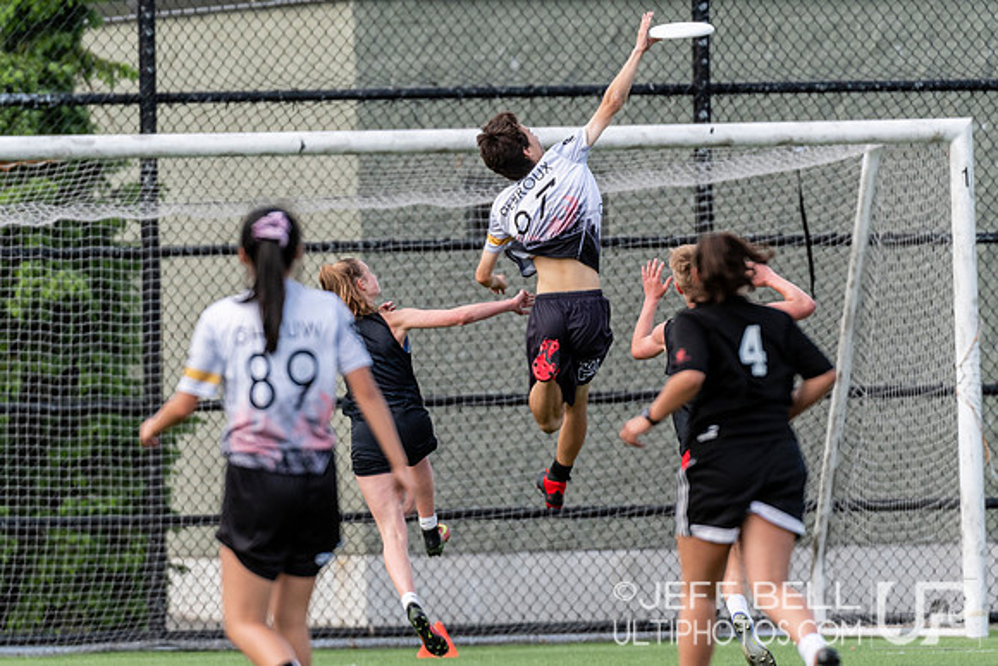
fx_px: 22354
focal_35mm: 806
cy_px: 361
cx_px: 583
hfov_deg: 2.6
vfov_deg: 1.7
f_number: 4
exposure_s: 1/1250
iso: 450
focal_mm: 400
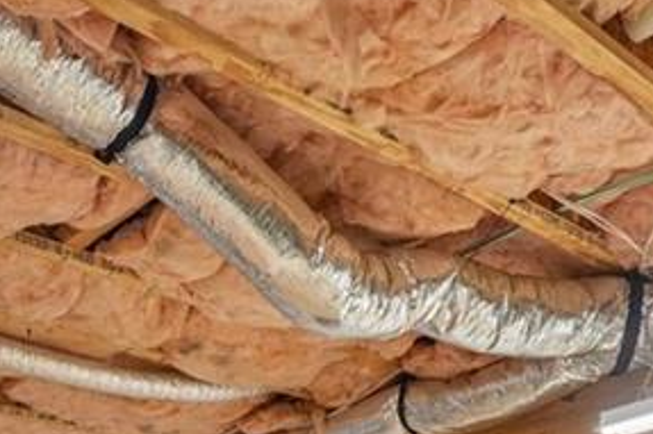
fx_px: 906
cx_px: 289
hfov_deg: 39.6
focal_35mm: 50
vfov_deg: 20.3
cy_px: 758
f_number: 8
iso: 320
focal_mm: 14
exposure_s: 1/5
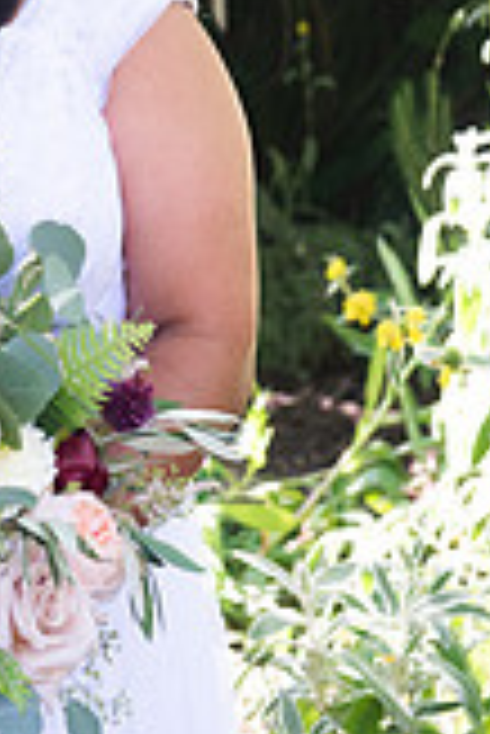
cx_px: -139
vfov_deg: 12.6
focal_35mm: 160
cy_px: -86
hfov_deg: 8.5
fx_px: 3259
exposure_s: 1/200
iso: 640
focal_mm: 58
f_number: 4.5
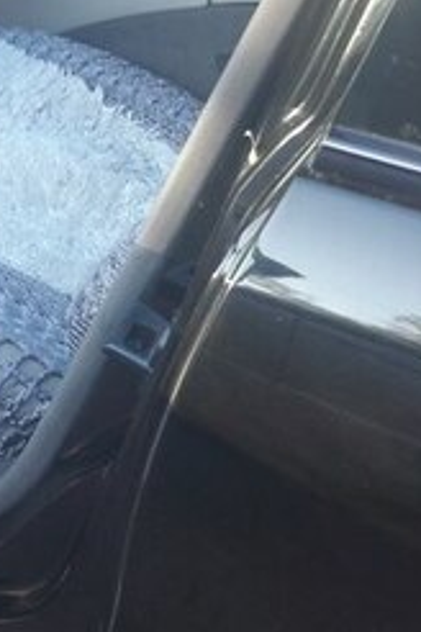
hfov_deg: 15.1
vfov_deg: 25.8
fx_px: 1368
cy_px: 179
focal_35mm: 78
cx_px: -341
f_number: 1.9
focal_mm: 3.7
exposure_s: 1/50
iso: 50
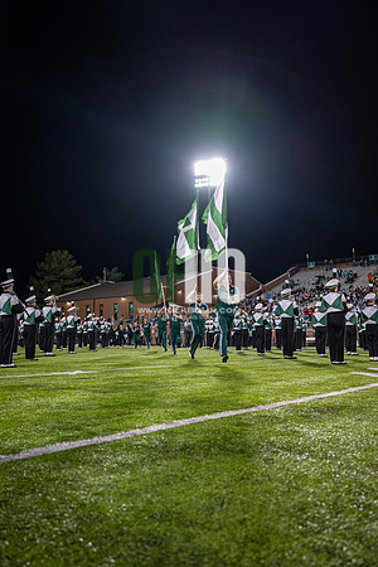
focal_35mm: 32
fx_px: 496
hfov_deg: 41.7
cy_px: 284
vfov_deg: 59.5
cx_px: 189
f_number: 3.2
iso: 1250
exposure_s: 1/500
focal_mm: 31.5
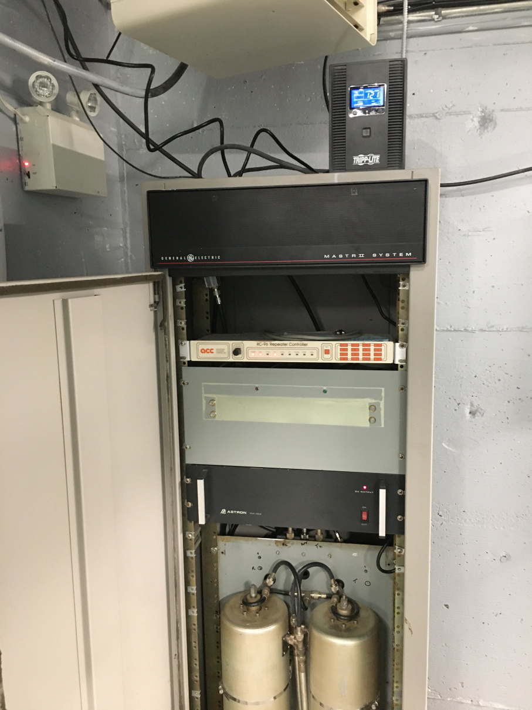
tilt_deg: -9.3
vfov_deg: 61.7
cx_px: 266
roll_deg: +1.4
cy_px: 355
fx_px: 594
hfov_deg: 48.2
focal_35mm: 29
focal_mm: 4.15
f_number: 2.2
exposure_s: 1/15
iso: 400
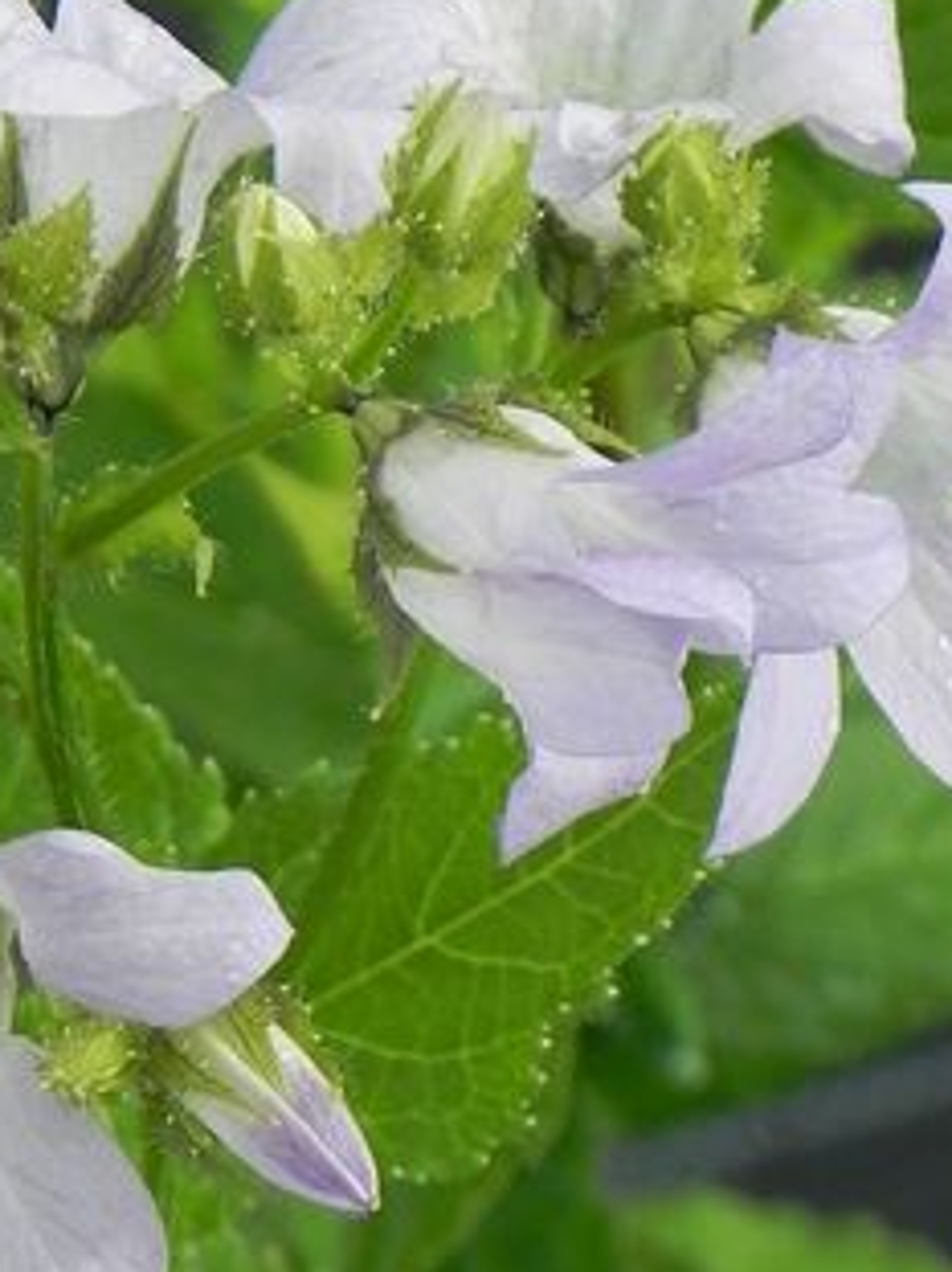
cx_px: 135
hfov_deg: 4.0
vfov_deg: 5.3
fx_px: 13614
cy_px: 765
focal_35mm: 371
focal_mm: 25.7
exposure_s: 1/500
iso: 160
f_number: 5
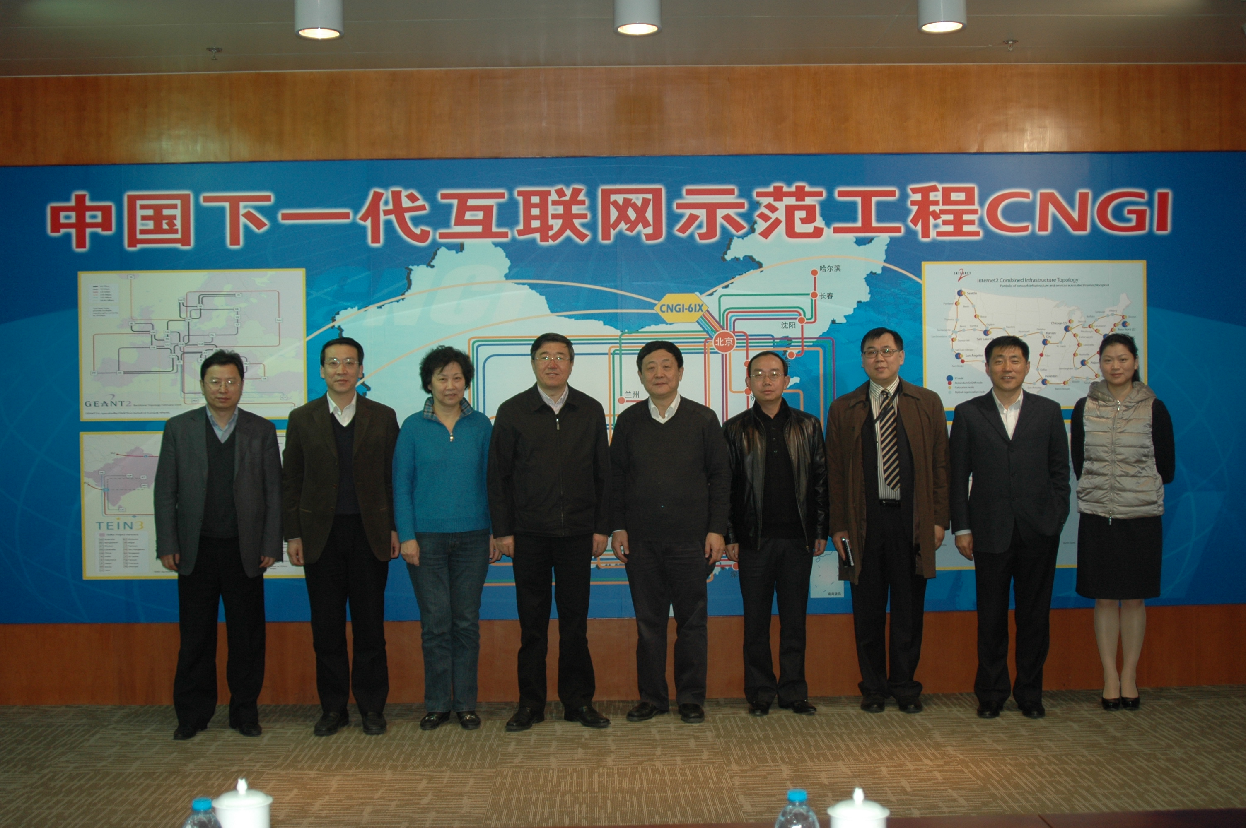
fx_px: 1452
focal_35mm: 42
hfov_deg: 46.4
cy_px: 414
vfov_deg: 31.8
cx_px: 623
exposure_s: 1/60
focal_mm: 28
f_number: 3.5
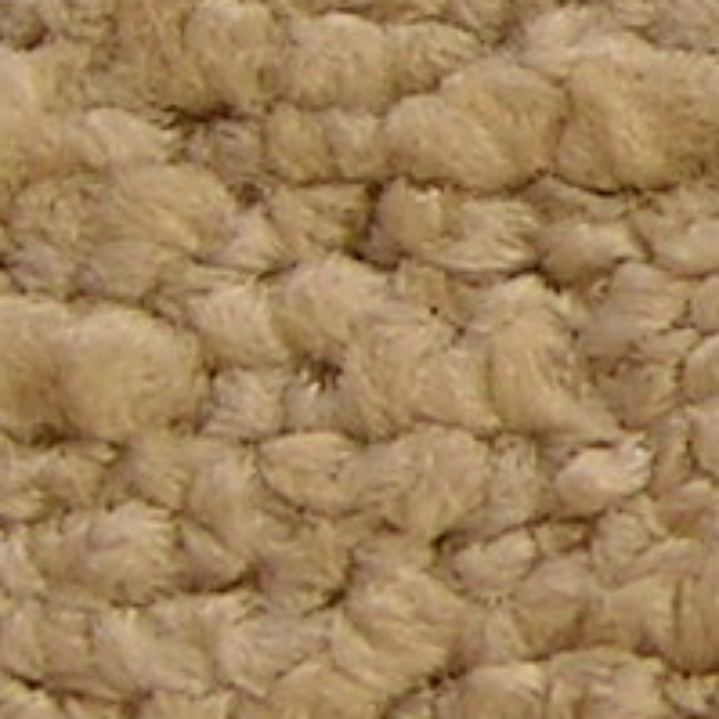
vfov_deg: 6.8
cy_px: 98
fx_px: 6016
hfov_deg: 6.6
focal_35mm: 256
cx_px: 1427
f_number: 2.8
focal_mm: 5.6
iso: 57
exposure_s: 1/49.6
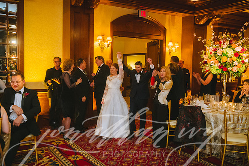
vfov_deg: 35.0
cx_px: 124
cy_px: 83
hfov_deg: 50.6
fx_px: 263
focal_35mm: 38
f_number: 3.5
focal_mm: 38
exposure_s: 1/125
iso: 2500
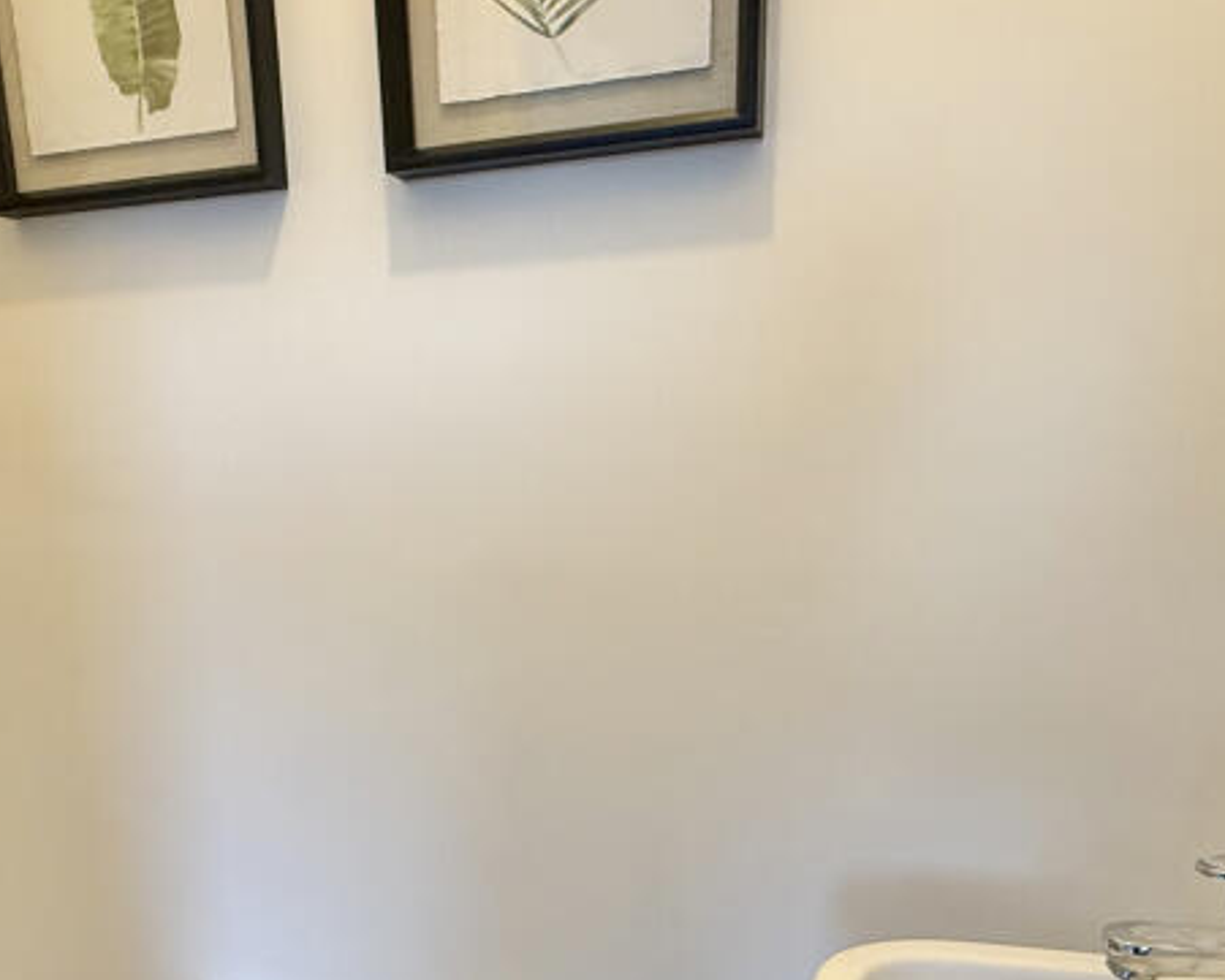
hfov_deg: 56.8
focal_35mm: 31
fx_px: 1124
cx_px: 500
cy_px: 820
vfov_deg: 44.2
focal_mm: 2.22
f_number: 2.2
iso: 320
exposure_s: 1/100
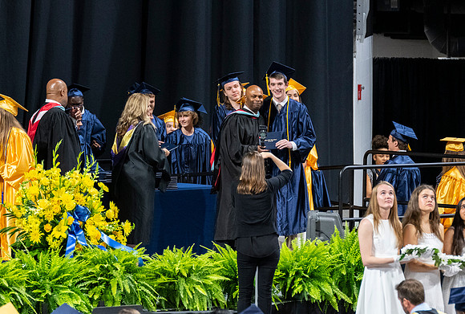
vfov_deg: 4.1
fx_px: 4372
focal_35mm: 337
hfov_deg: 6.1
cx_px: 291
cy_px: 160
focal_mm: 190
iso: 2000
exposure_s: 1/200
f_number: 4
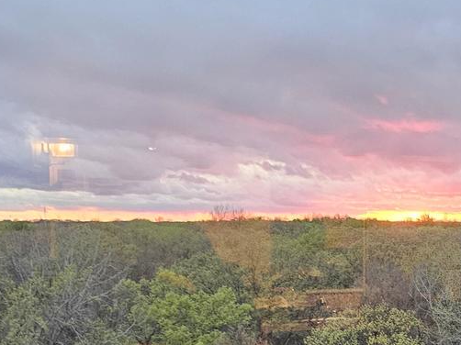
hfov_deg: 27.3
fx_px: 879
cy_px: 269
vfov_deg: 22.0
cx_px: 489
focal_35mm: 66
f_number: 1.7
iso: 1000
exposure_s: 1/120
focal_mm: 6.3
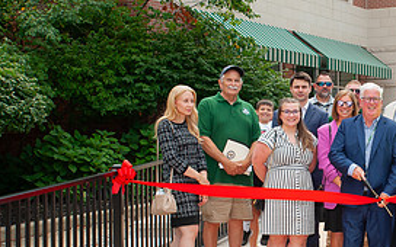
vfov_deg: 17.2
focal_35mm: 76
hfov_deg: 25.8
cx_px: 395
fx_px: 820
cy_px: 129
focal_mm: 35
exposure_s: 1/200
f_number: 13
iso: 400
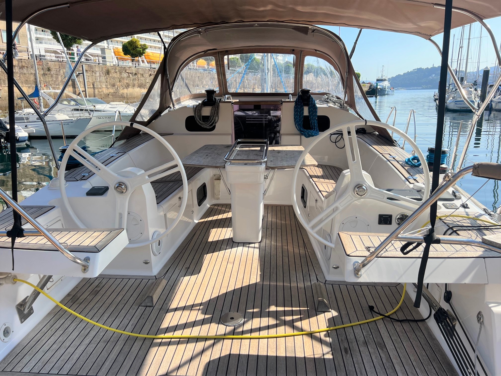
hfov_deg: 67.3
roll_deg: +1.4
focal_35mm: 26
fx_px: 376
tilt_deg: -14.2
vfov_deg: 53.1
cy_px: 188
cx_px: 250
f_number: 1.5
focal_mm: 5.7
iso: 50
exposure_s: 1/2994
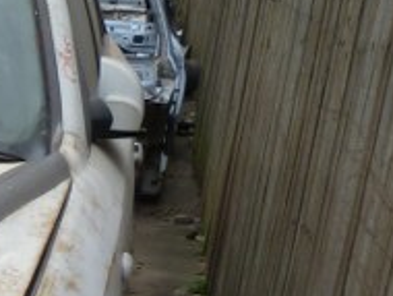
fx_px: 1194
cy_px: 377
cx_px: -329
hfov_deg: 15.8
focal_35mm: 105
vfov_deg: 13.6
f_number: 4
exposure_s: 1/125
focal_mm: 4.5
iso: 80
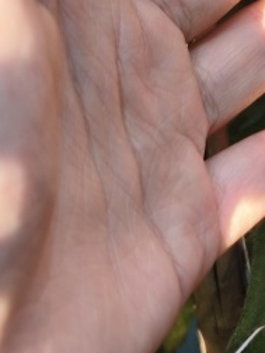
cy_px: -95
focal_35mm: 110
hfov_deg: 12.0
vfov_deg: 16.9
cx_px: 529
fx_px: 1123
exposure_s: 1/382
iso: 50
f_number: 1.5
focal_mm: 4.94
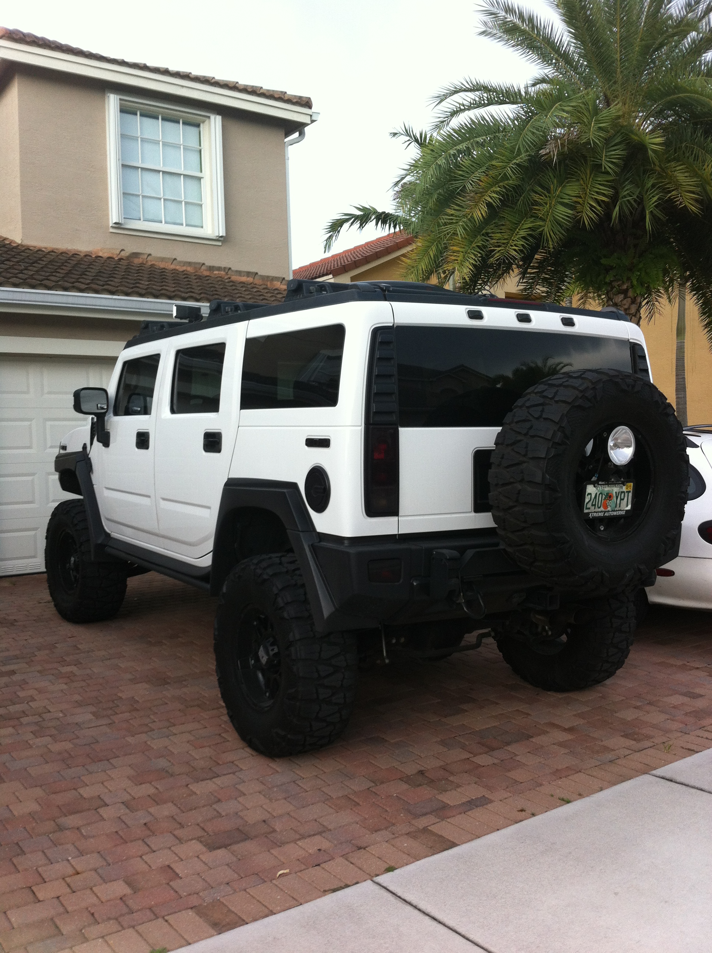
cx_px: 356
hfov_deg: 40.6
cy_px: 476
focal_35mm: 35
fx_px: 962
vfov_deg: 52.7
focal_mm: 3.85
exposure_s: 1/60
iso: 80
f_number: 2.8
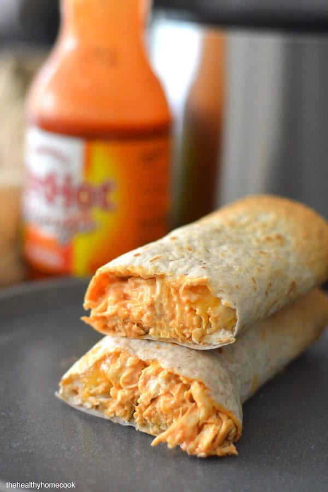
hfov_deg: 18.2
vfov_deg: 27.0
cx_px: 164
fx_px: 1026
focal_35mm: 75
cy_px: 246
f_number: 2.5
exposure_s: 1/500
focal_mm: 50
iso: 1600
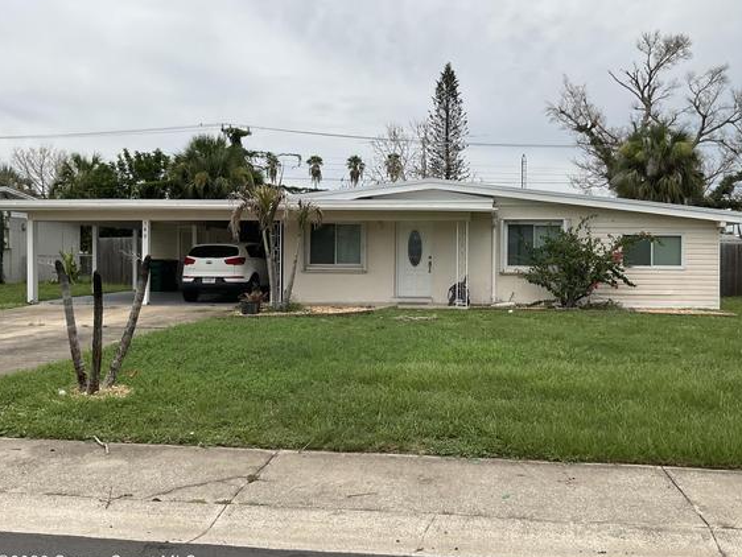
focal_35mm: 33
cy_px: 275
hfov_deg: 55.2
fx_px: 708
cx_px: 417
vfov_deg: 43.0
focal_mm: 3
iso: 16
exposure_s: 1/3125
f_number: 1.8
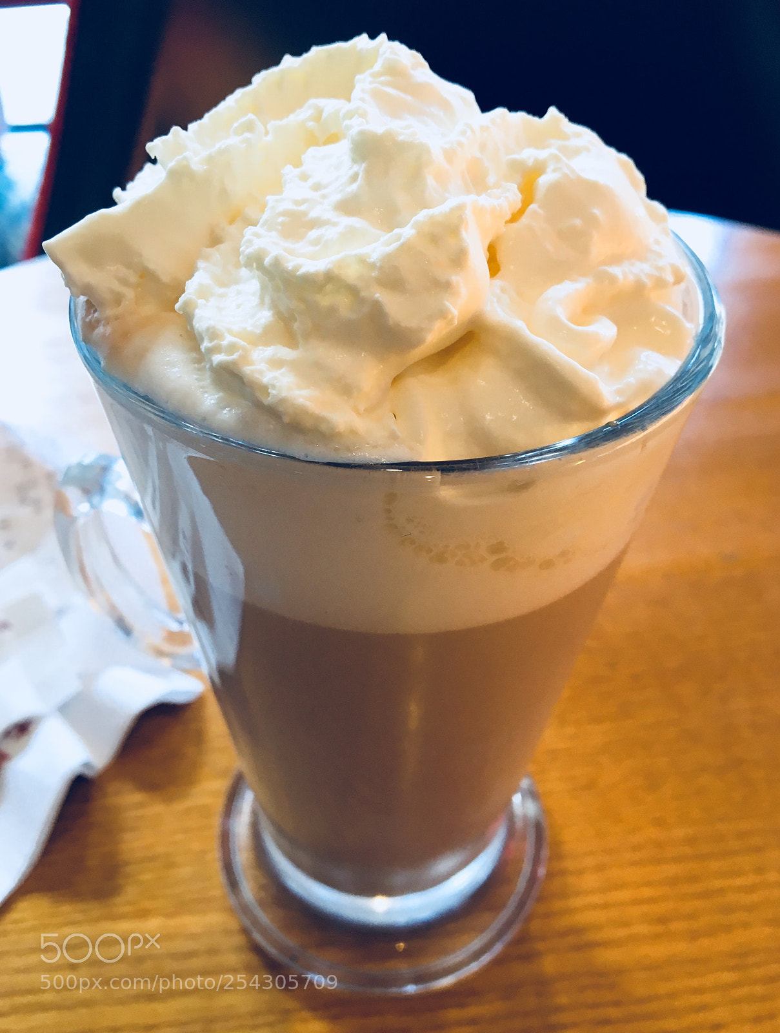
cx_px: 390
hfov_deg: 48.4
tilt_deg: -43.3
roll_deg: -1.4
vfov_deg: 61.5
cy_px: 516
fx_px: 867
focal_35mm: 29
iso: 32
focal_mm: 4.15
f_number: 2.2
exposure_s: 1/33
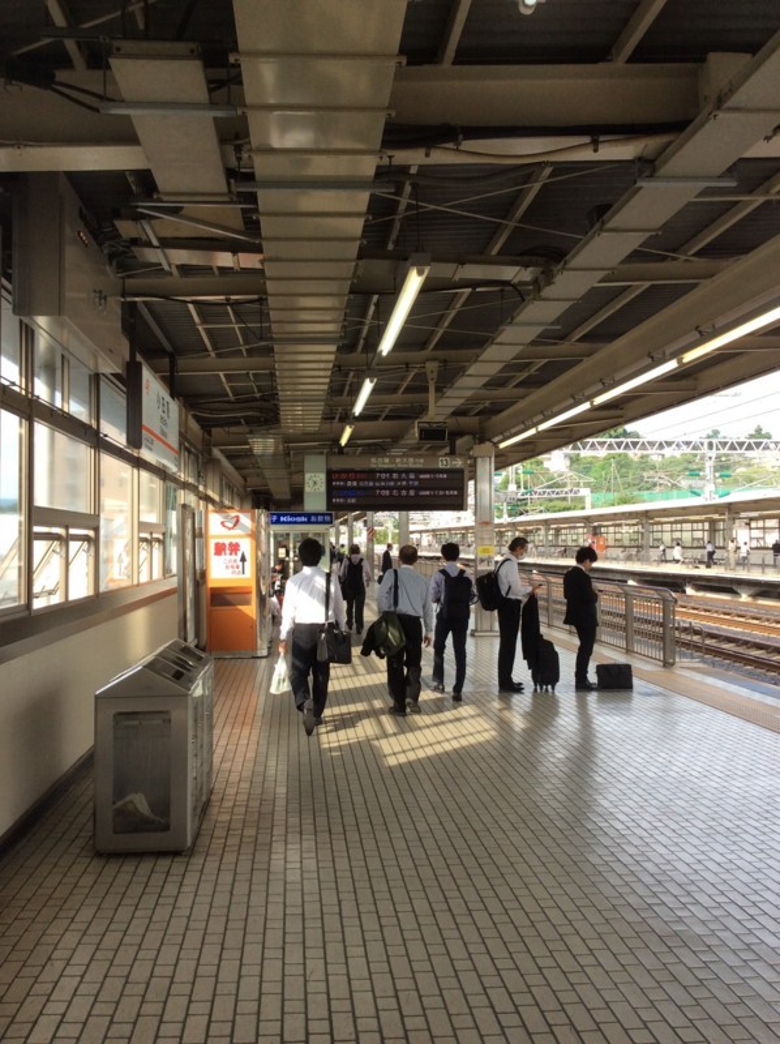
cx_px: 390
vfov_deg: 56.9
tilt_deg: -0.8
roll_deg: +1.5
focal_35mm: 32
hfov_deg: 44.1
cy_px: 522
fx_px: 963
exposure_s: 1/290
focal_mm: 3.3
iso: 32
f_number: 2.4
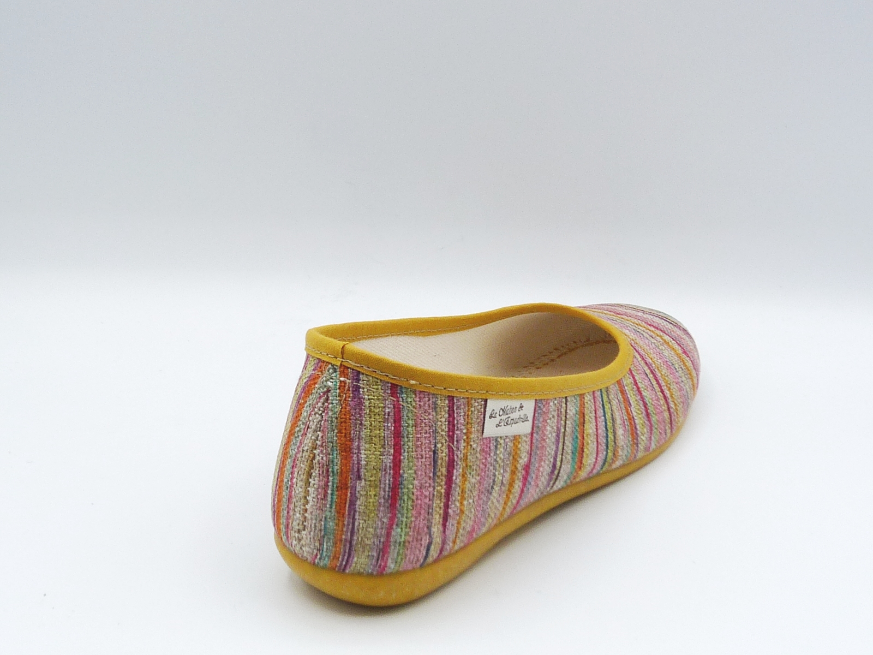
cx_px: 436
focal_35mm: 48
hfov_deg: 39.7
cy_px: 328
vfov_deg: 30.3
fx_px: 1211
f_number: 5
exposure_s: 1/200
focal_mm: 4.8
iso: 100
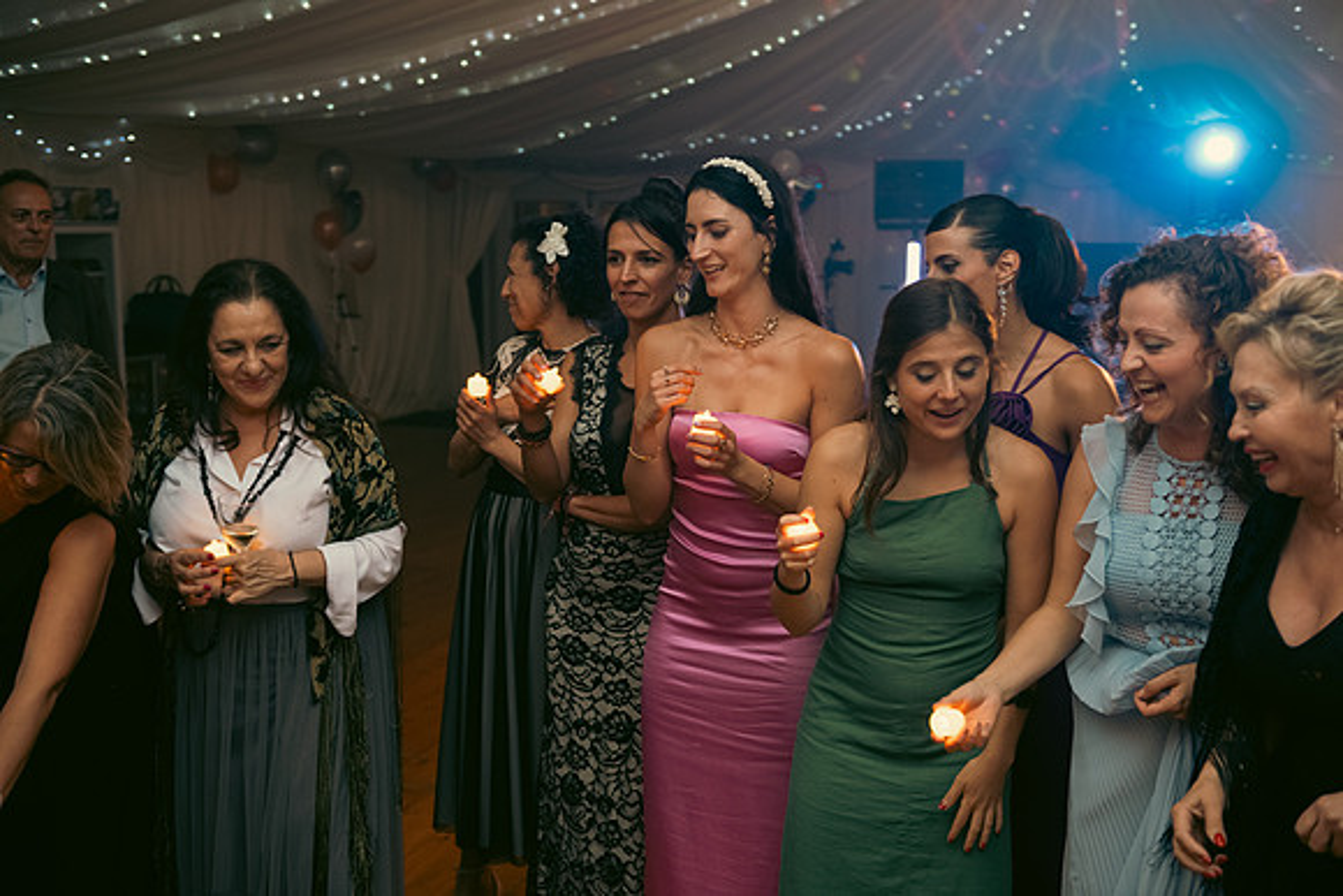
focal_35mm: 44
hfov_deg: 44.5
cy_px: 448
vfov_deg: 30.5
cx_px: 672
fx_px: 1642
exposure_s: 1/160
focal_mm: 44
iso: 800
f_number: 3.5
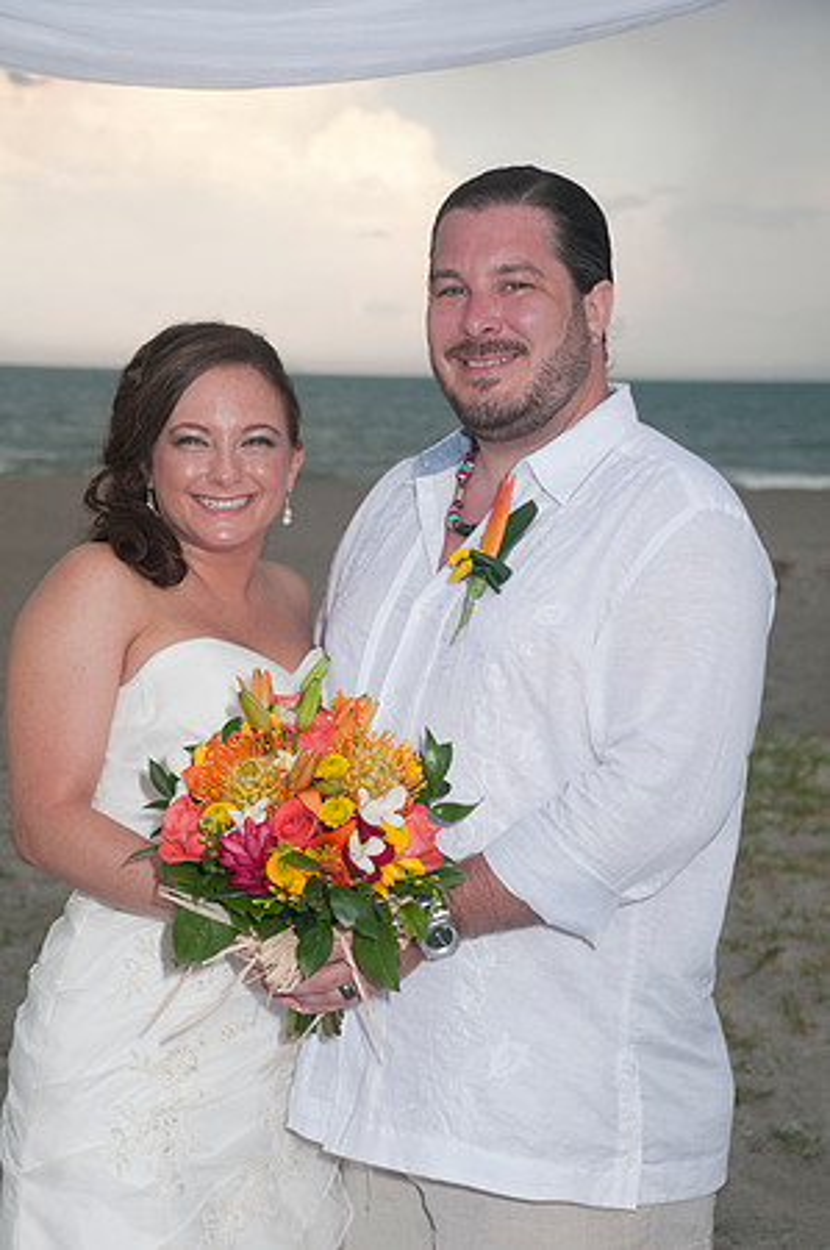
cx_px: 415
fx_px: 3223
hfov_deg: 14.7
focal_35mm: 93
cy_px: 625
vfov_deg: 21.9
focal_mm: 62
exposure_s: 1/200
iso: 400
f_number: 5.6
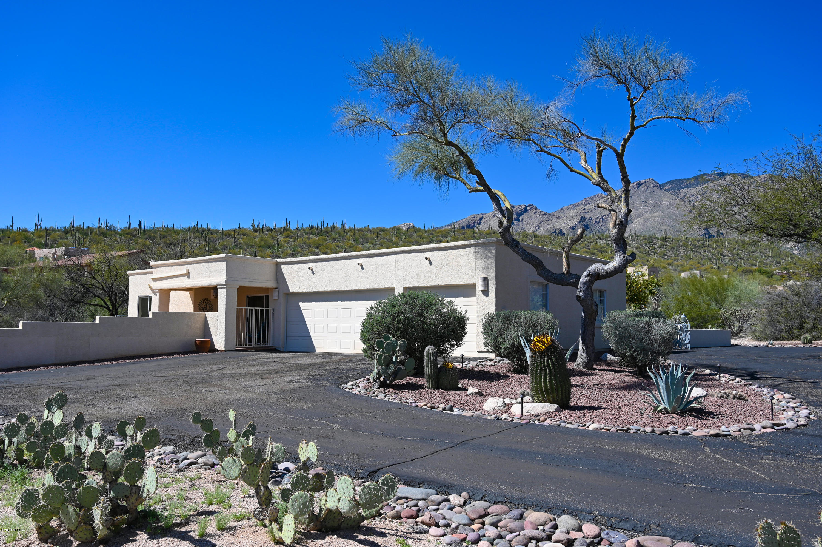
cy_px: 274
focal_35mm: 31
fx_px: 707
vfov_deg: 42.3
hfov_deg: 60.3
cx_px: 411
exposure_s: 1/400
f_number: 7.1
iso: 100
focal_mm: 31
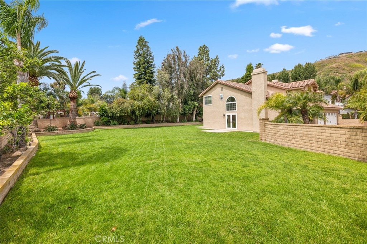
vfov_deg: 73.7
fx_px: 163
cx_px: 184
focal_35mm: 16
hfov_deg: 96.8
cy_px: 122
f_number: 8
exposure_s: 1/100
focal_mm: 16
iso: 50
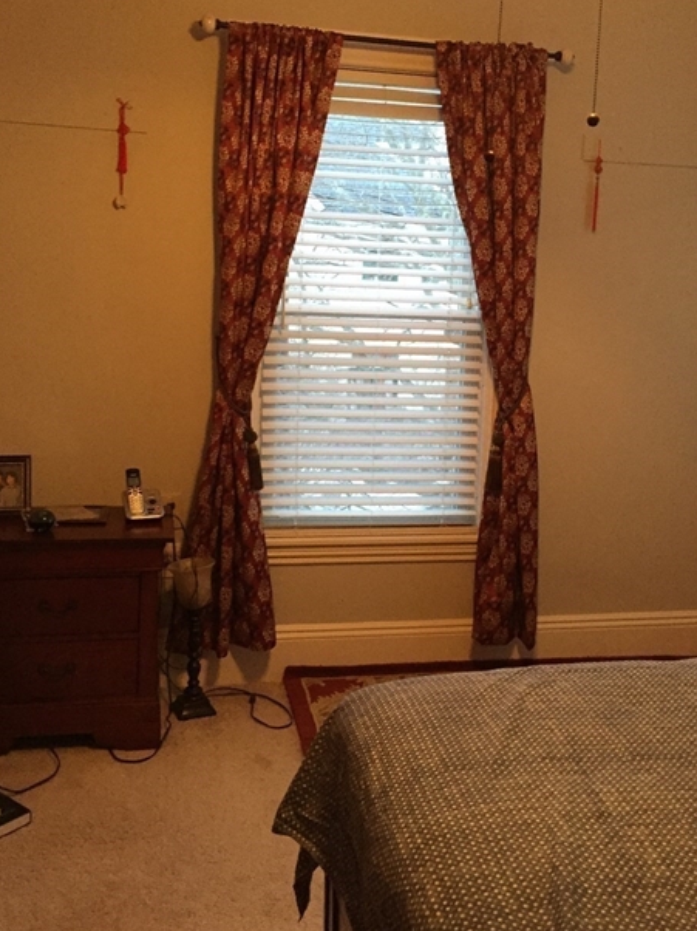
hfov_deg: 38.6
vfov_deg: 50.0
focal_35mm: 37
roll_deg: -1.8
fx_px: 994
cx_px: 369
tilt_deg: -5.8
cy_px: 408
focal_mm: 4.15
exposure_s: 1/30
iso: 250
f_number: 2.2
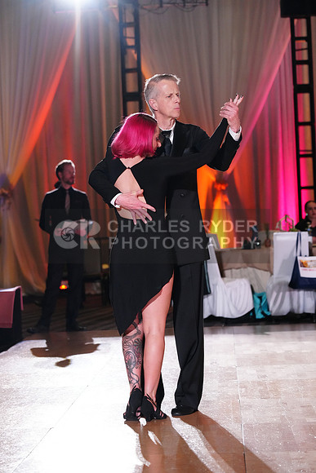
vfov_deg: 19.5
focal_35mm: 105
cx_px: 158
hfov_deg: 13.0
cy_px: 236
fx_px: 1382
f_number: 4
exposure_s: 1/320
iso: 5000
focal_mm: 105
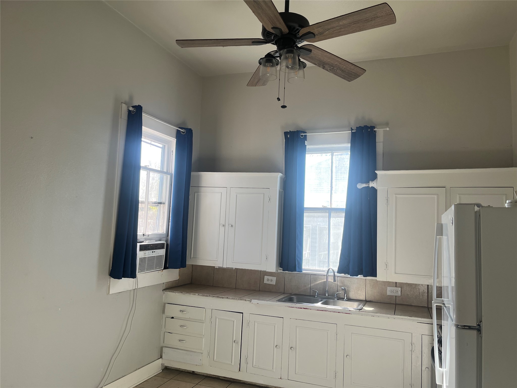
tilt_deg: +5.5
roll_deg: -3.3
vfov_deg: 53.1
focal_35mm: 26
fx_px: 388
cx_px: 258
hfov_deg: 67.3
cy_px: 194
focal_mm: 5.1
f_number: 1.6
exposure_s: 1/164
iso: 50
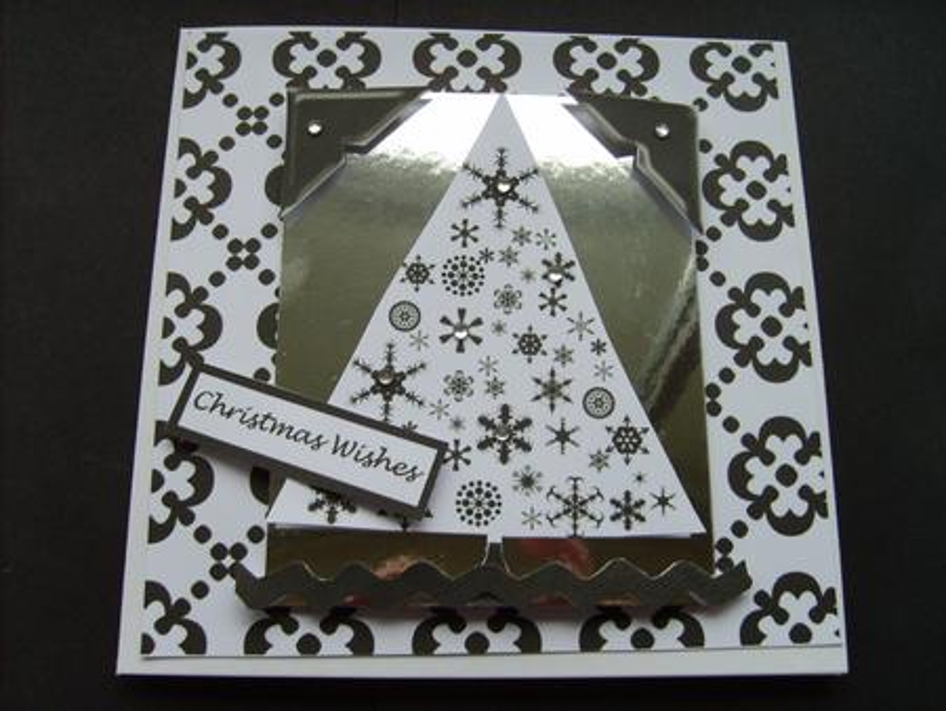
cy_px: 356
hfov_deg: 52.6
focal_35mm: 35
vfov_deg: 40.7
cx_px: 473
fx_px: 957
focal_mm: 5.8
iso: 50
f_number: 2.8
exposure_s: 1/30
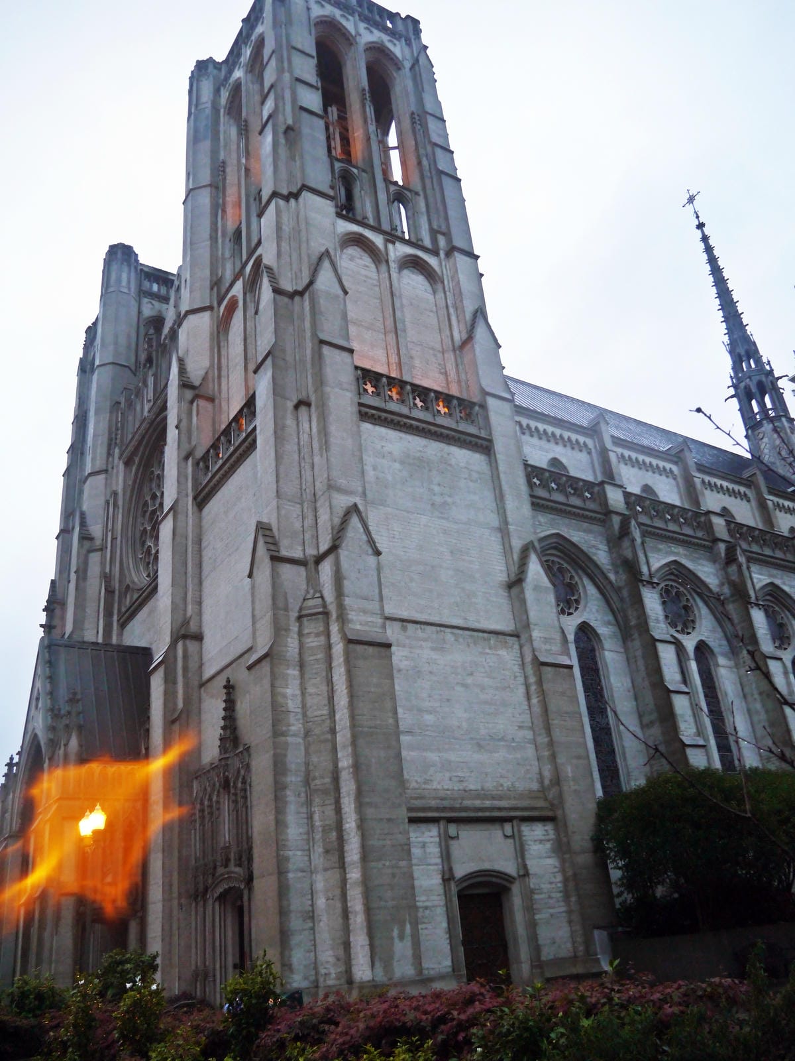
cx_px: 398
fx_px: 857
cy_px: 530
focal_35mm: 28
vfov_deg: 63.4
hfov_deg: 49.7
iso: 640
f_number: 3.5
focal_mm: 14
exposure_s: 1/125
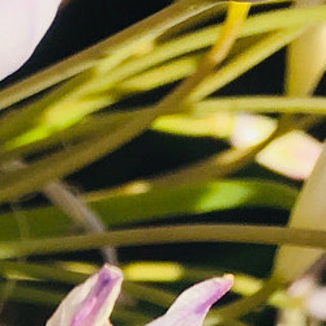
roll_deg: -0.1
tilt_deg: -36.3
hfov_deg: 10.4
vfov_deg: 10.0
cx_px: -117
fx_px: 1747
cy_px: 602
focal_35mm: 164
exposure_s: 1/739
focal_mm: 4.15
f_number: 2.2
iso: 25
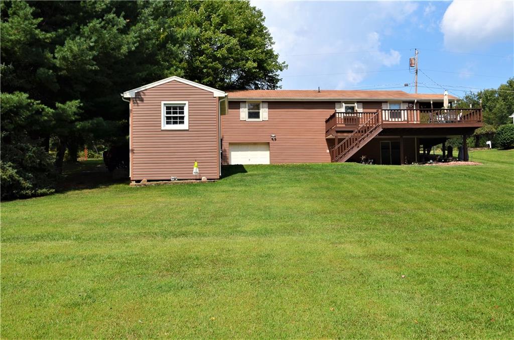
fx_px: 513
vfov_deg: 36.7
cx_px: 257
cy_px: 170
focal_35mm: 36
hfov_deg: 53.3
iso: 100
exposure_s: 1/250
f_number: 8
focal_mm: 24
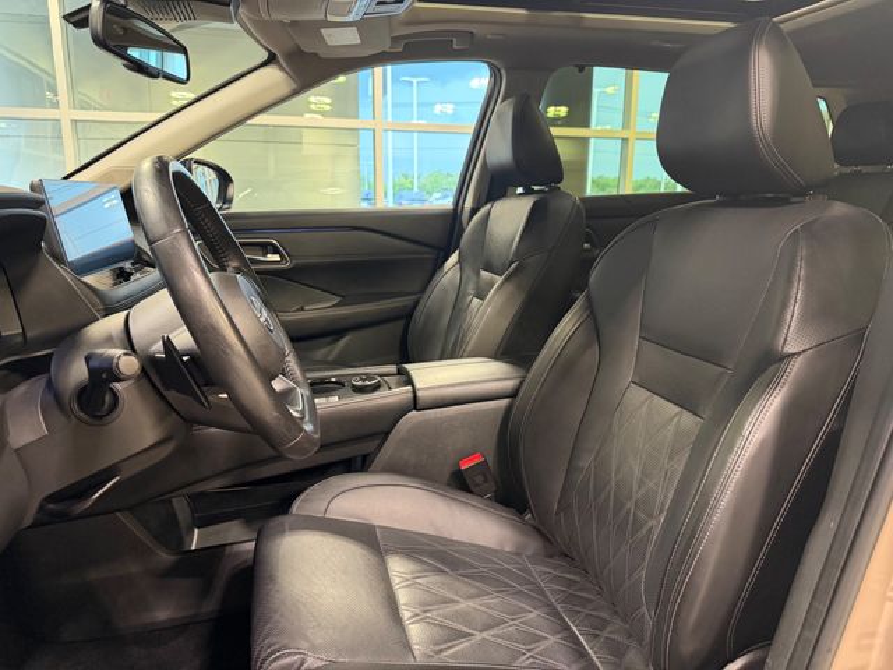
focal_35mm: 24
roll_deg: -0.9
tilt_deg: -13.2
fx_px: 619
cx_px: 446
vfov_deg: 56.8
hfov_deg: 71.6
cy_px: 335
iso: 500
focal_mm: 6.76
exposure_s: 1/60
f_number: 1.78
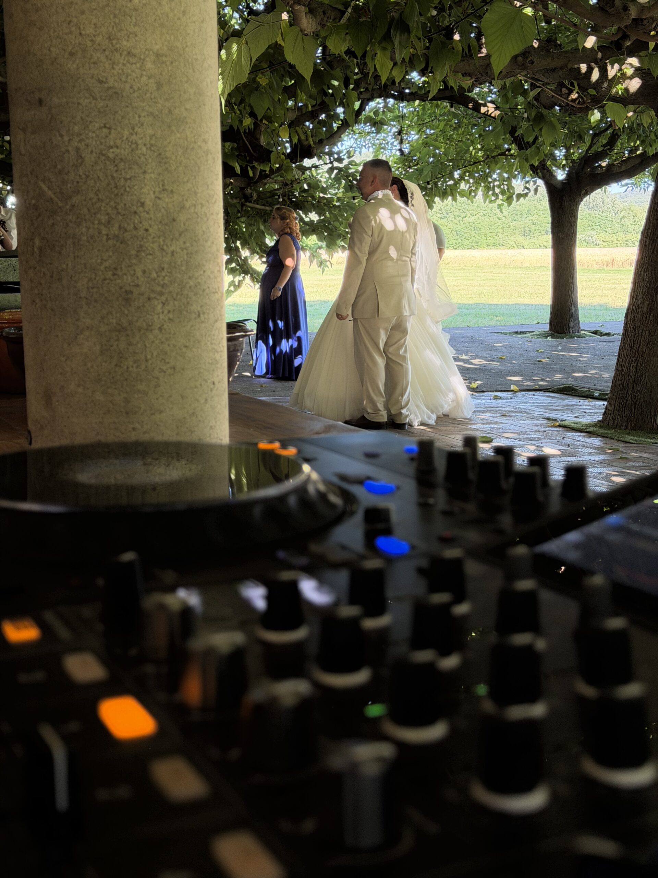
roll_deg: +0.4
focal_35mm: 48
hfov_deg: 30.3
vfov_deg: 39.7
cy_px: 439
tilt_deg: -7.8
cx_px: 329
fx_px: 1217
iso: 64
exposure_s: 1/243
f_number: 1.78
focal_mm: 6.76
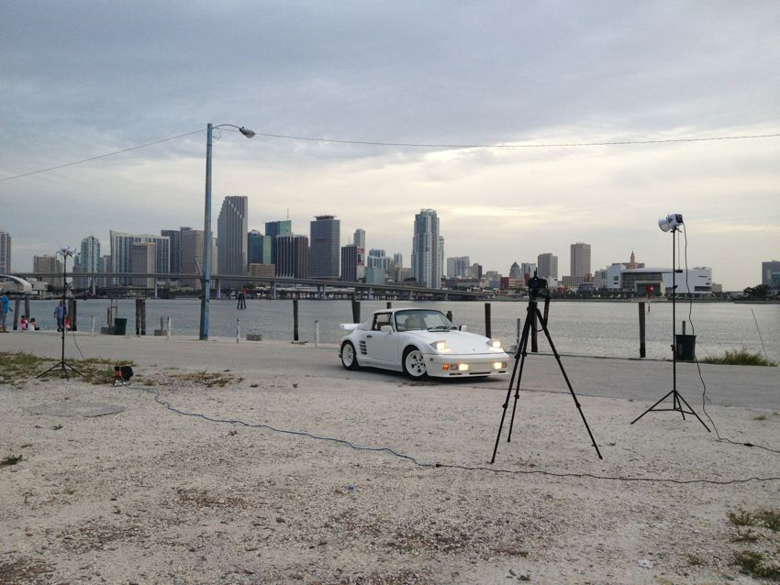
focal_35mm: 35
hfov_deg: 52.6
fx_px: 789
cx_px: 390
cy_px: 292
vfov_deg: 40.7
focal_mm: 4.28
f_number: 2.4
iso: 80
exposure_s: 1/120
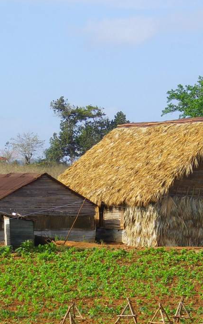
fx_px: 1673
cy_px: 167
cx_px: 163
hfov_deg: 6.9
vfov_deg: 11.1
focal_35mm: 189
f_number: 5.3
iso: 80
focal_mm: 17.9
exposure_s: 1/250
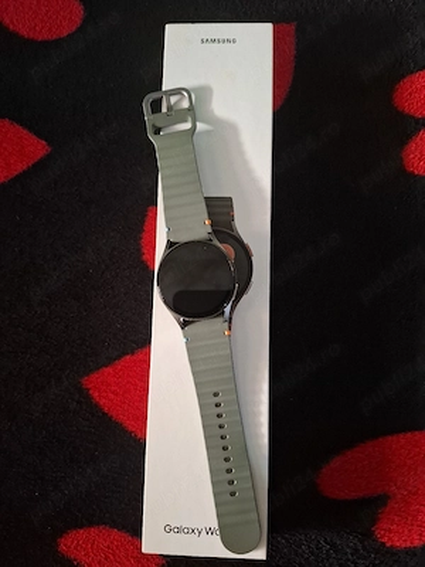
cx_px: 212
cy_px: 284
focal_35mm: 23
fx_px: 377
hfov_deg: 58.9
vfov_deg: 73.9
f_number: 1.8
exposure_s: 1/25
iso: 500
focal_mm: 5.54
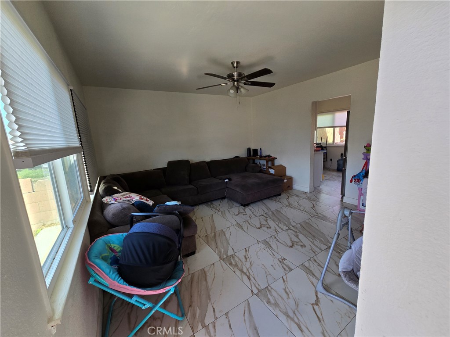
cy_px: 168
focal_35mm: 13
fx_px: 169
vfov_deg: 89.9
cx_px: 225
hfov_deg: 106.2
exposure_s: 1/120
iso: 64
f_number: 2.2
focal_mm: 2.2
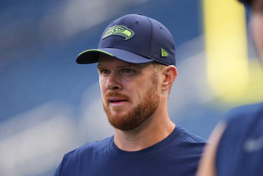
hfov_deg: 3.7
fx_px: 4054
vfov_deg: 2.5
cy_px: 107
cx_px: 175
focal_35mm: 555
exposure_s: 1/2000
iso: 1250
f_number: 2.8
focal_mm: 400
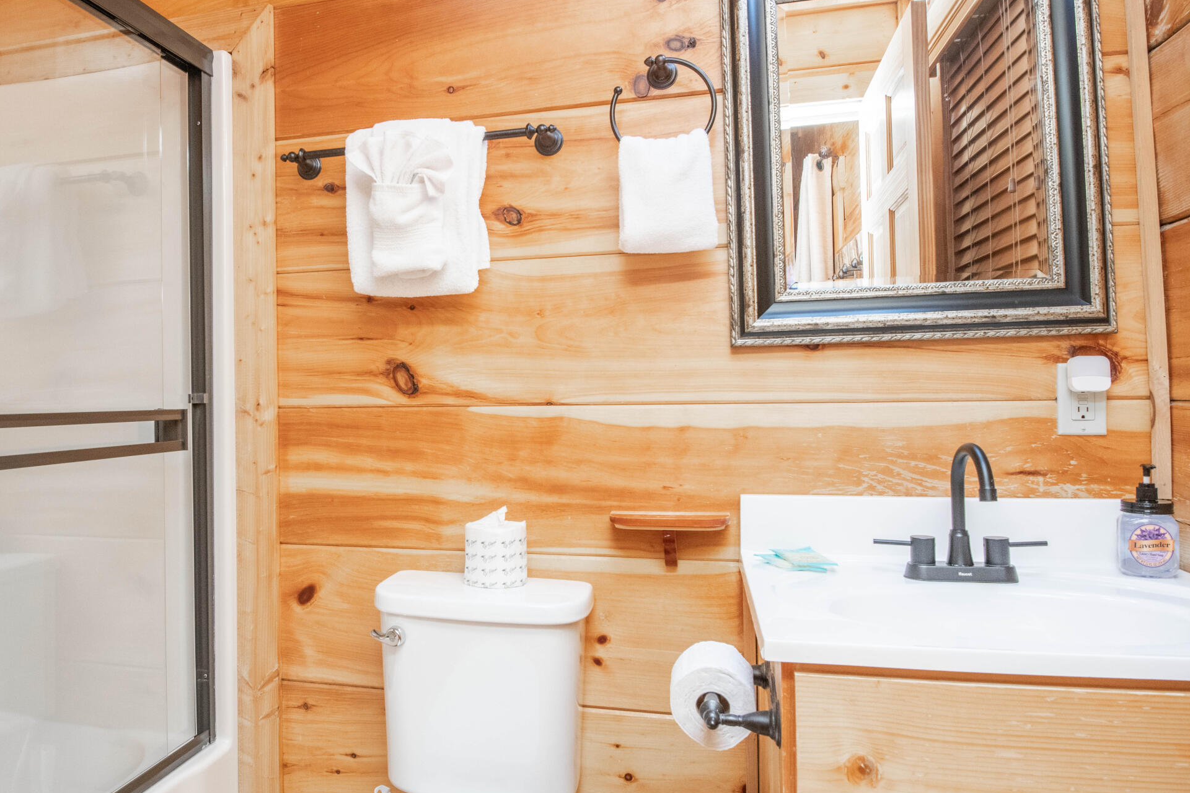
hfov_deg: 70.2
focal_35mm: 25
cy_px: 383
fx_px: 826
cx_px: 433
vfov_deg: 51.3
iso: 500
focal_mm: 16
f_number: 9
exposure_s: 1/60
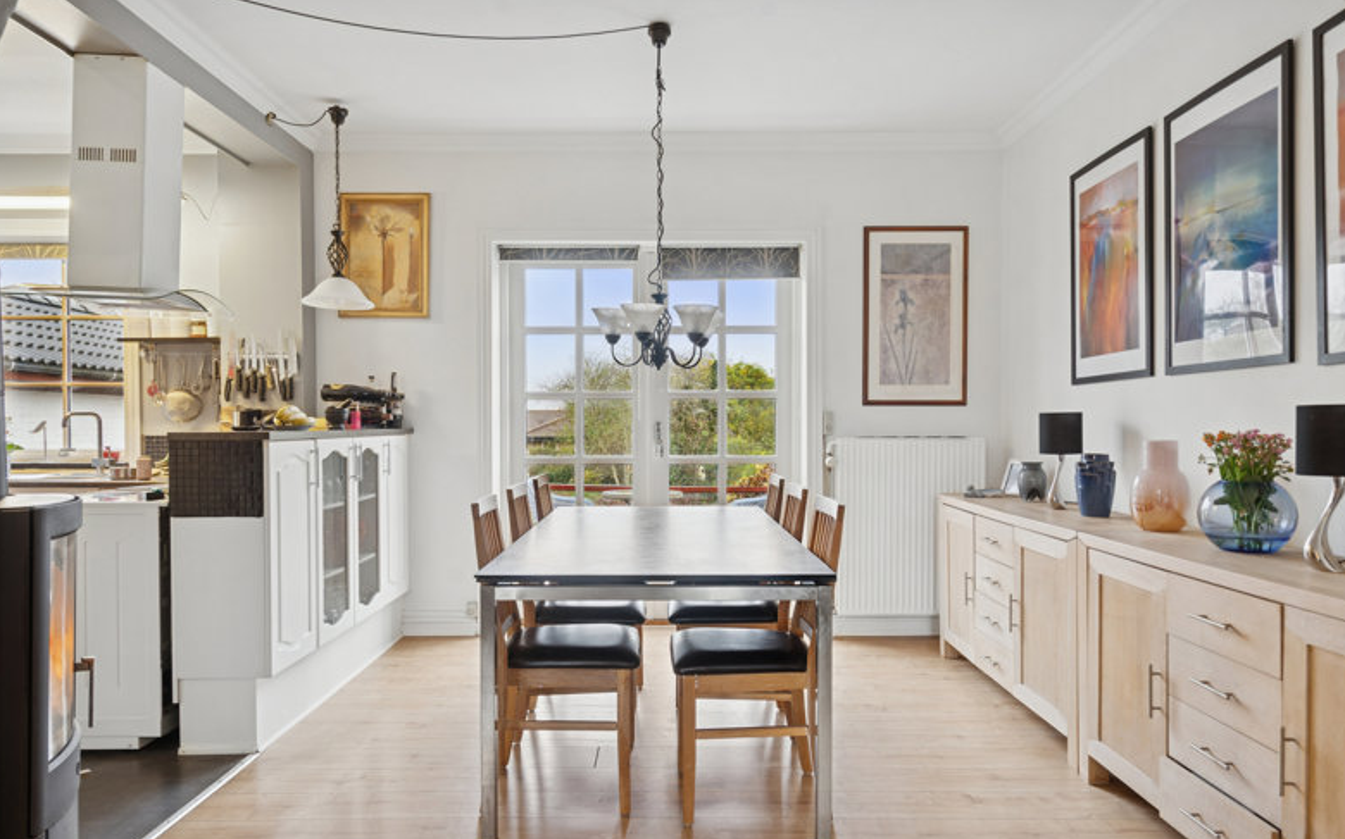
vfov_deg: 52.9
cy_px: 452
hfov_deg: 77.2
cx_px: 681
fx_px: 843
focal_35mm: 23
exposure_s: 1/4
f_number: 7.1
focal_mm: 22
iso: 320
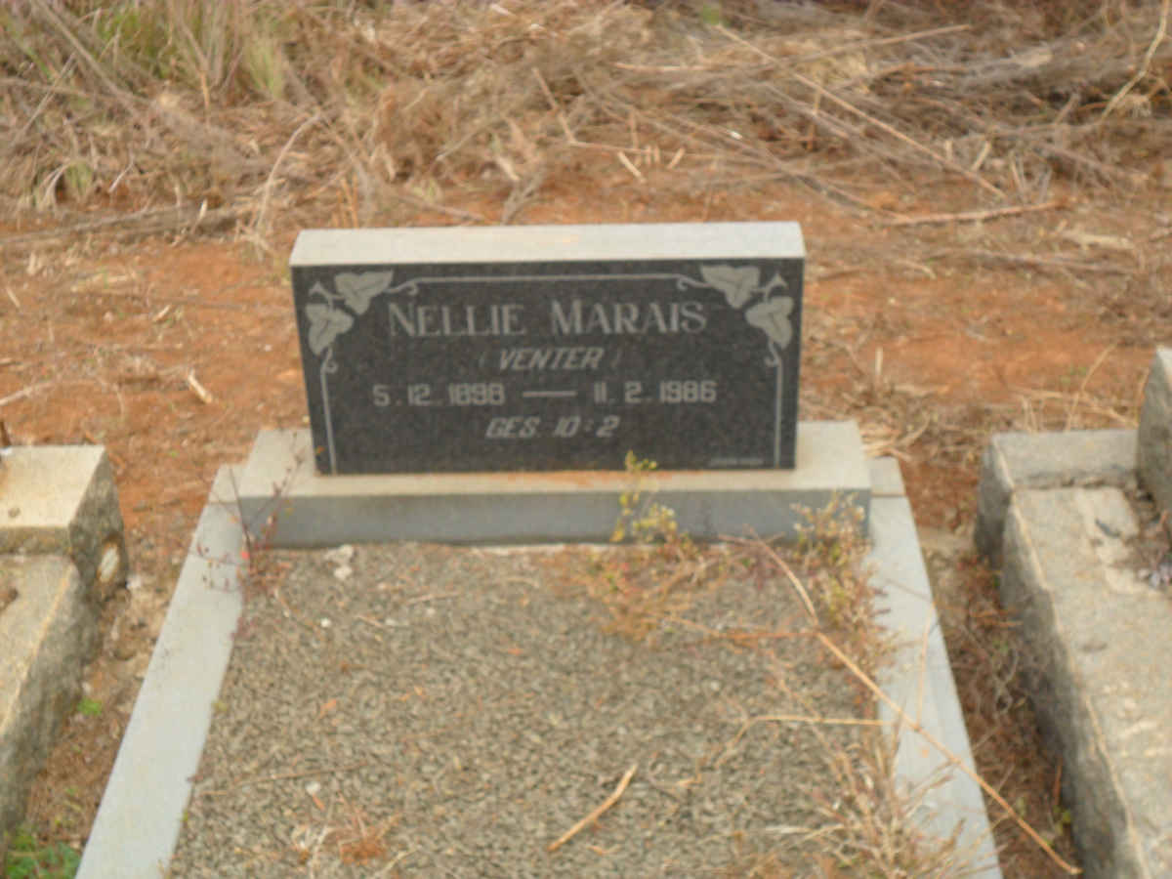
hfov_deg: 36.8
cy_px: 440
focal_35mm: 52
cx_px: 586
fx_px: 1761
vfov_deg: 28.0
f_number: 5
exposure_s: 1/125
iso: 100
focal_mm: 9.3
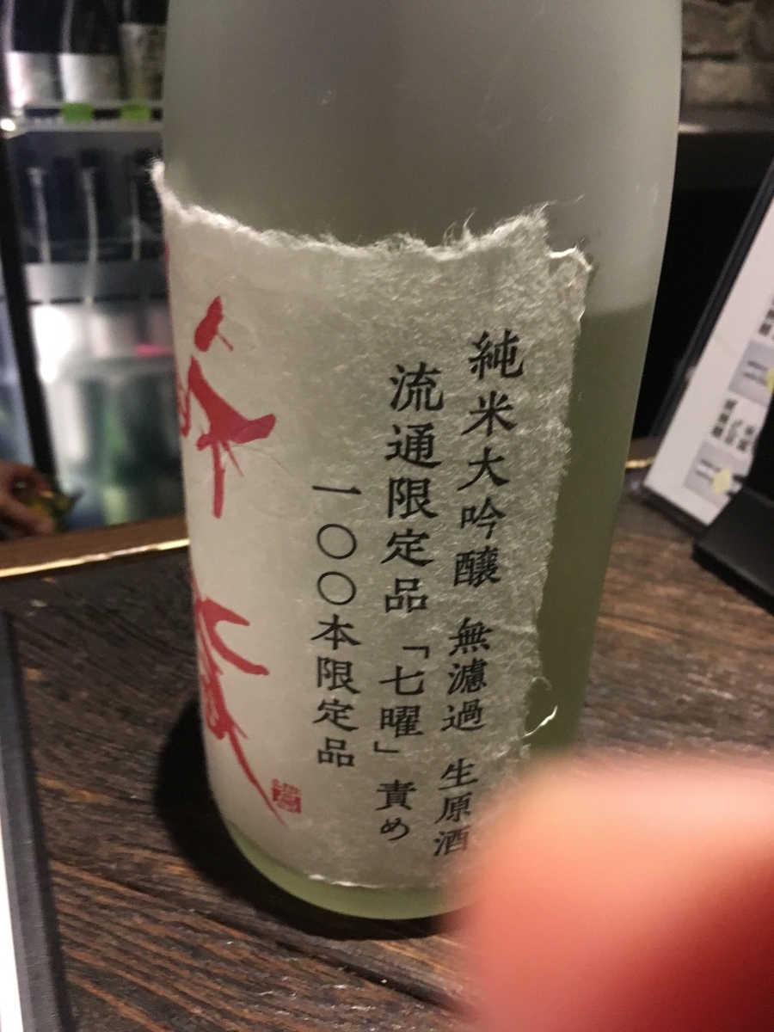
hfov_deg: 48.2
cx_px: 387
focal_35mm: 29
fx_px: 865
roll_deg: -1.7
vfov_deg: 61.7
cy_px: 516
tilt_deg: -30.3
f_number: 2.2
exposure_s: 1/30
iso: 250
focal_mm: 4.15
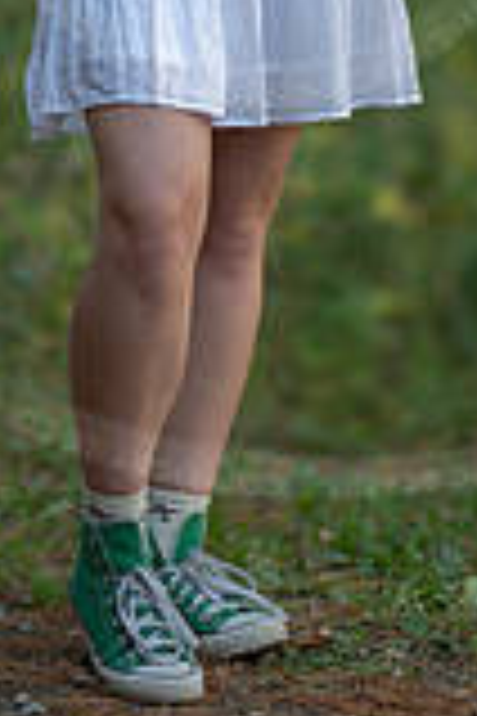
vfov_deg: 8.5
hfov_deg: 5.7
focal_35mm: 240
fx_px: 4770
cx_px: 274
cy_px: -86
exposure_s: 1/400
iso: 160
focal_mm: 85
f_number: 1.2
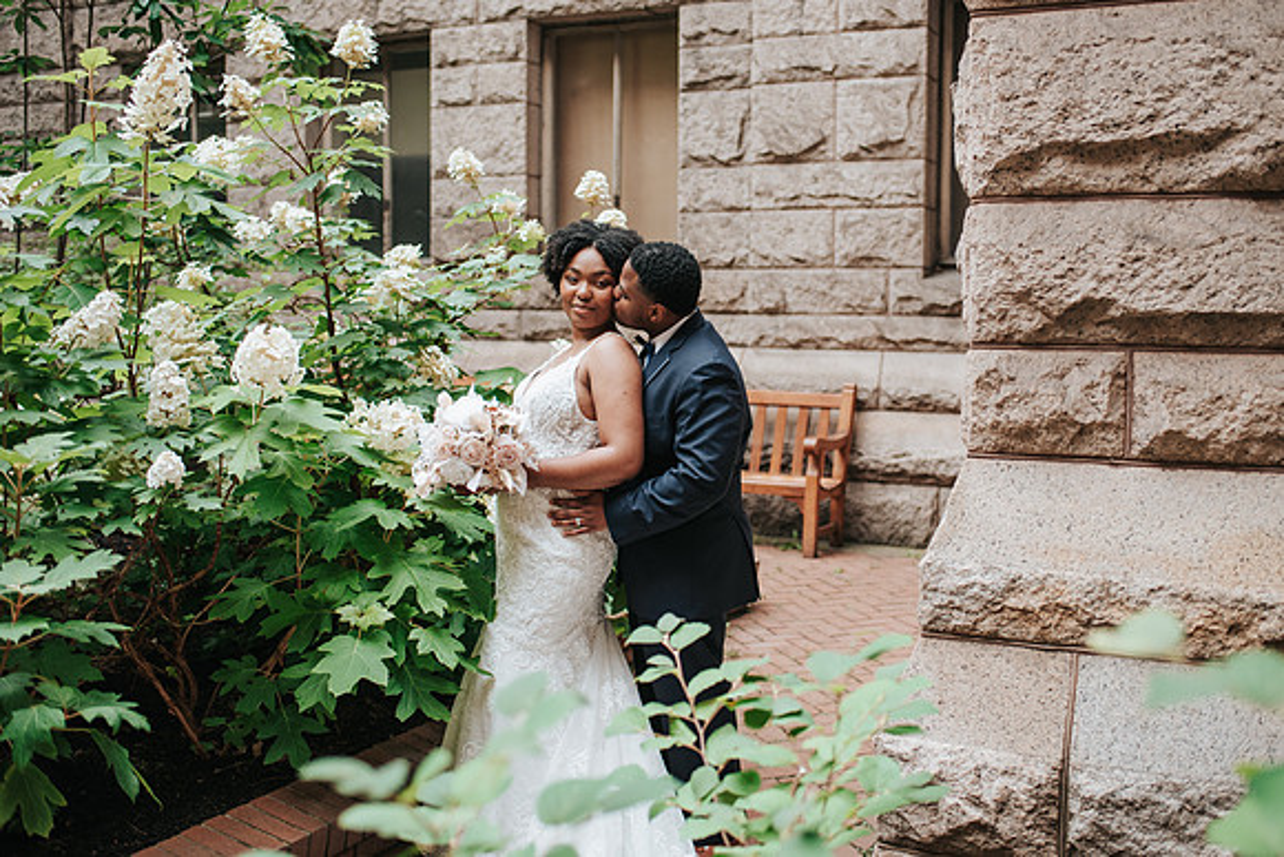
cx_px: 682
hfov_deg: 50.1
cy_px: 402
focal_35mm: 39
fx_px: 1374
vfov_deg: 34.6
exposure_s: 1/640
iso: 800
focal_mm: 35
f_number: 2.5
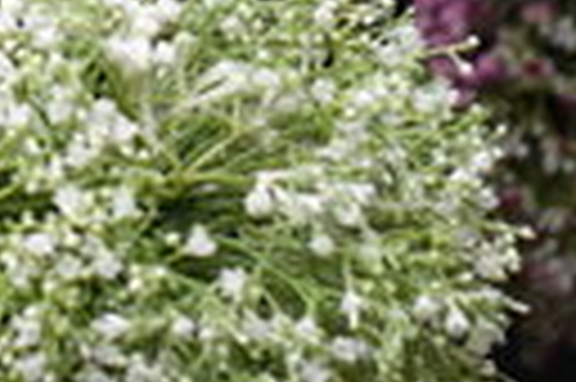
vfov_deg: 3.6
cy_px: -115
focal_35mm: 377
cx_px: -531
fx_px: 6024
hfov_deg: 5.4
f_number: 2.8
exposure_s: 1/250
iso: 1600
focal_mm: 69
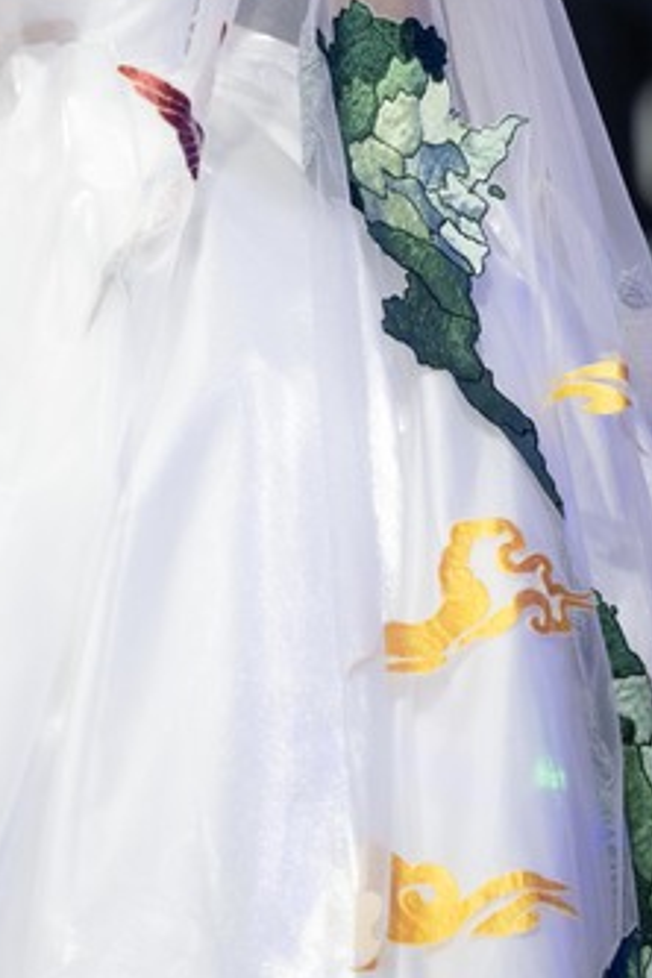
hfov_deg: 2.9
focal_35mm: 475
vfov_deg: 4.3
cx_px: 141
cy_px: 3
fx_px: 12903
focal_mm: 165
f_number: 2.8
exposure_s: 1/400
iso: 800
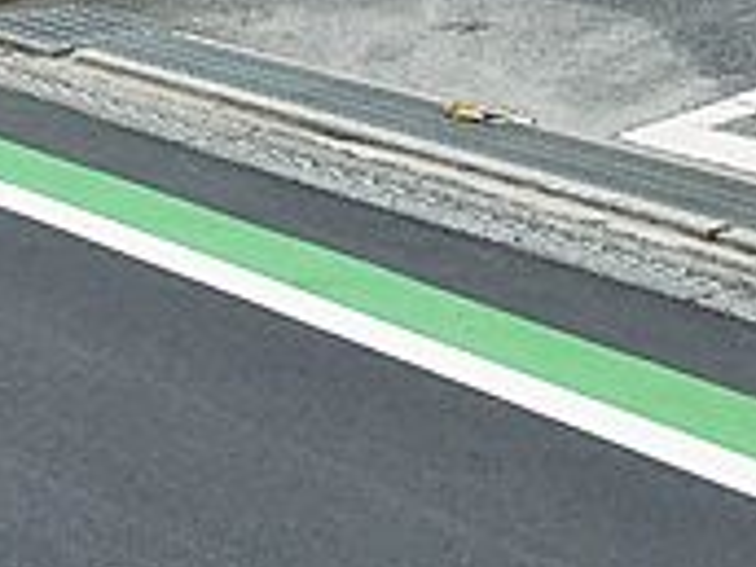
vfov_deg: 13.4
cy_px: -387
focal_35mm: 101
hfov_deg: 19.4
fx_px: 2206
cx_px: 281
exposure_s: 1/693
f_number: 2.2
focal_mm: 4.15
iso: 25
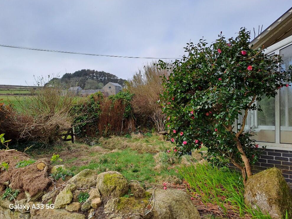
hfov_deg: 67.3
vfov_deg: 53.0
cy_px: 111
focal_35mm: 26
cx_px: 146
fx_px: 219
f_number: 1.8
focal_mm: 4.65
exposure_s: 1/992
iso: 32
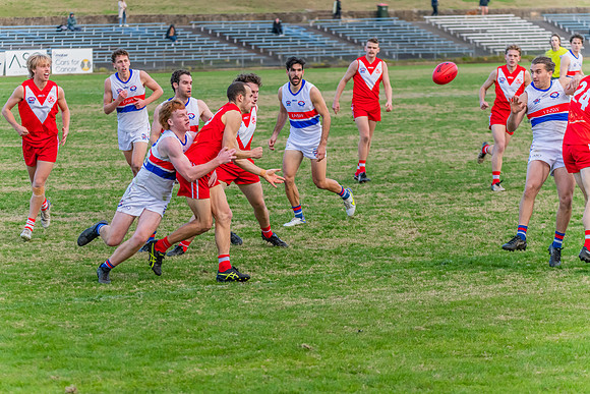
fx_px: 2595
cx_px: 279
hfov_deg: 13.0
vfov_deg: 8.7
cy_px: 208
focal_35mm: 158
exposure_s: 1/1600
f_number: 5
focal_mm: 150
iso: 2000
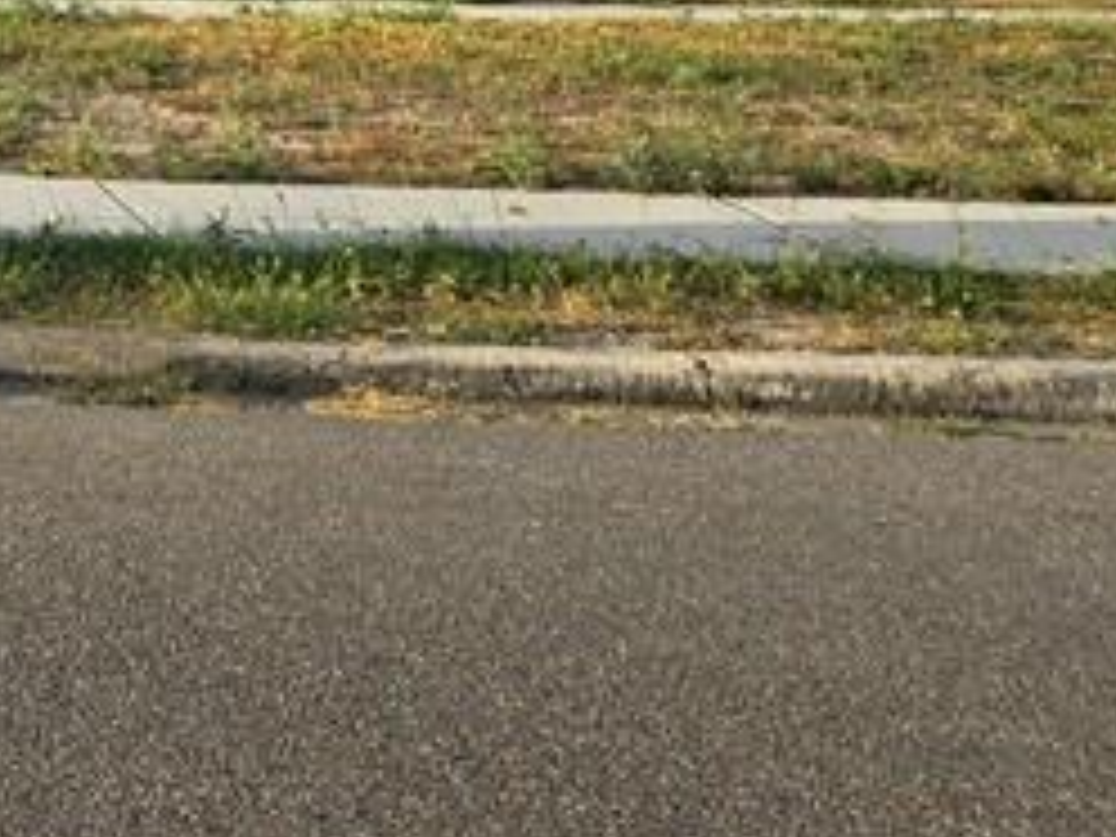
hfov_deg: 16.9
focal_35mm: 95
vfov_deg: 14.2
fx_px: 3063
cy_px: -554
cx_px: -914
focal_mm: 6.3
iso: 12
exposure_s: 1/399
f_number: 1.7
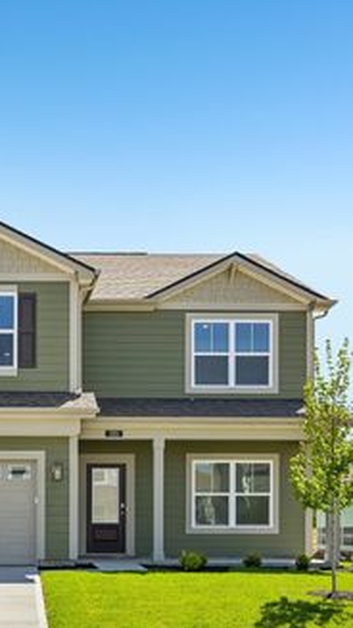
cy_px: 316
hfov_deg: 24.0
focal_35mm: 48
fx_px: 799
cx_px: 13
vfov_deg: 42.9
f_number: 8
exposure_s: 1/320
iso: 100
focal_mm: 30
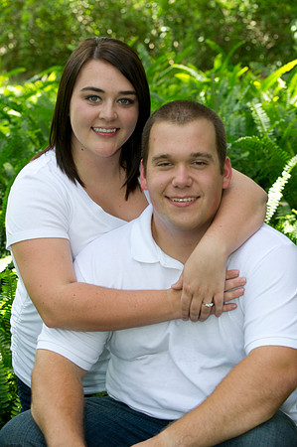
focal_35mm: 82
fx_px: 1017
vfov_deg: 24.8
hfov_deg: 16.6
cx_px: 148
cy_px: 224
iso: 400
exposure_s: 1/100
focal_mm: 82
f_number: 5
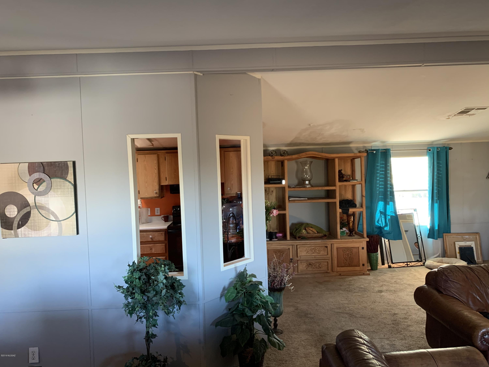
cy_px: 184
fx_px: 367
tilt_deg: -1.0
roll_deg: +0.1
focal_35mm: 26
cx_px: 244
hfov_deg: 67.3
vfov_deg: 53.1
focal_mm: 4.25
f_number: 1.8
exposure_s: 1/60
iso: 160
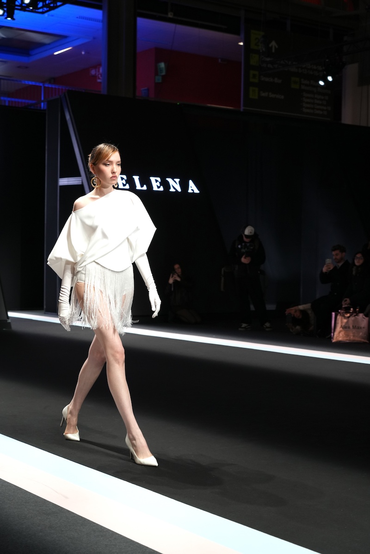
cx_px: 185
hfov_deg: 23.8
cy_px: 277
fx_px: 879
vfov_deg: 35.1
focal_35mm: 57
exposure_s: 1/160
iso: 2000
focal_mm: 57
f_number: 5
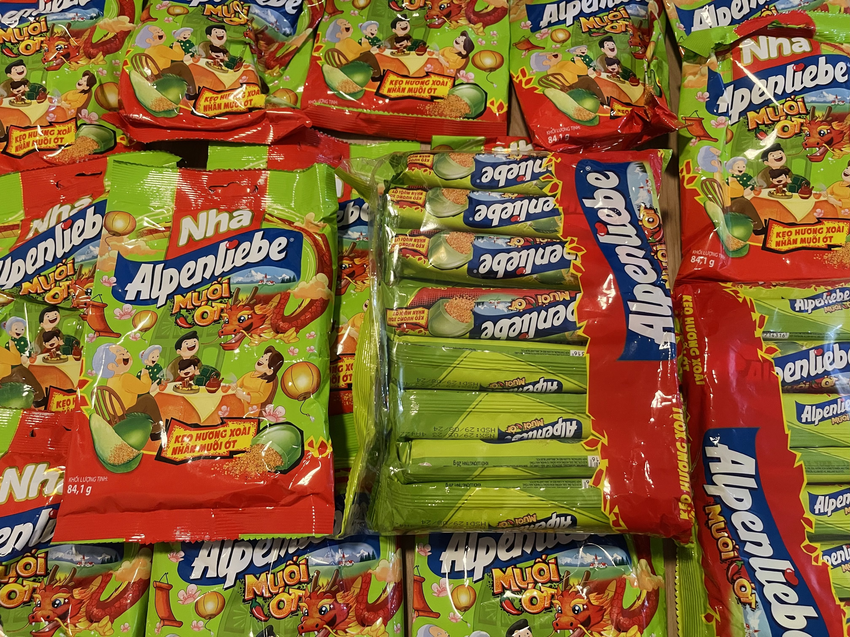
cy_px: 318
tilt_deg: -71.5
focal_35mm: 25
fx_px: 614
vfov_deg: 54.9
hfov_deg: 69.4
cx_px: 425
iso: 500
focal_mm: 5.1
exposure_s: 1/50
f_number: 1.6
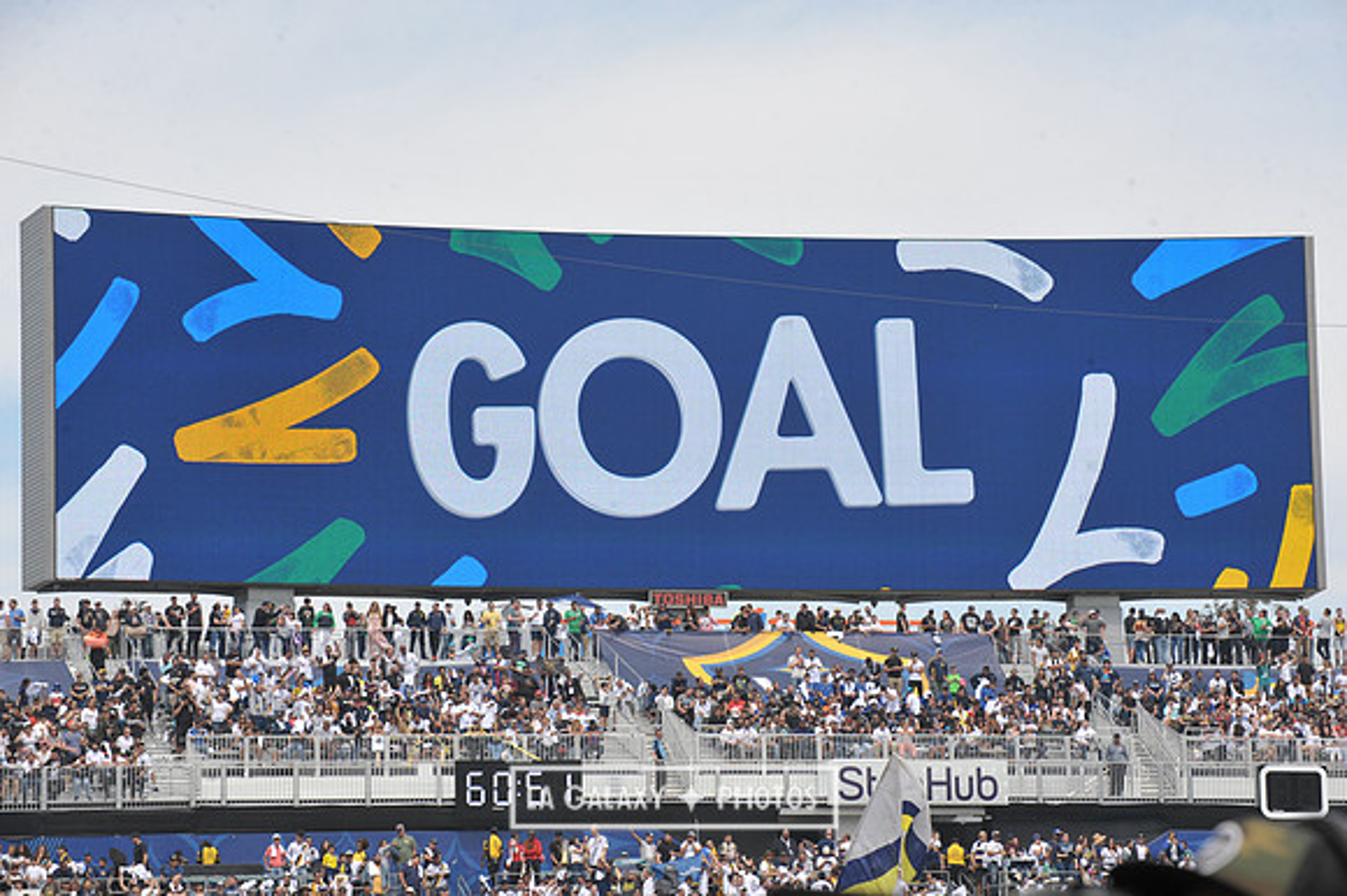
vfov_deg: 10.1
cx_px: 674
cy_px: 448
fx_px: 5048
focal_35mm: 135
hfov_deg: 15.2
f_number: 11
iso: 320
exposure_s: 1/500
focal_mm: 135
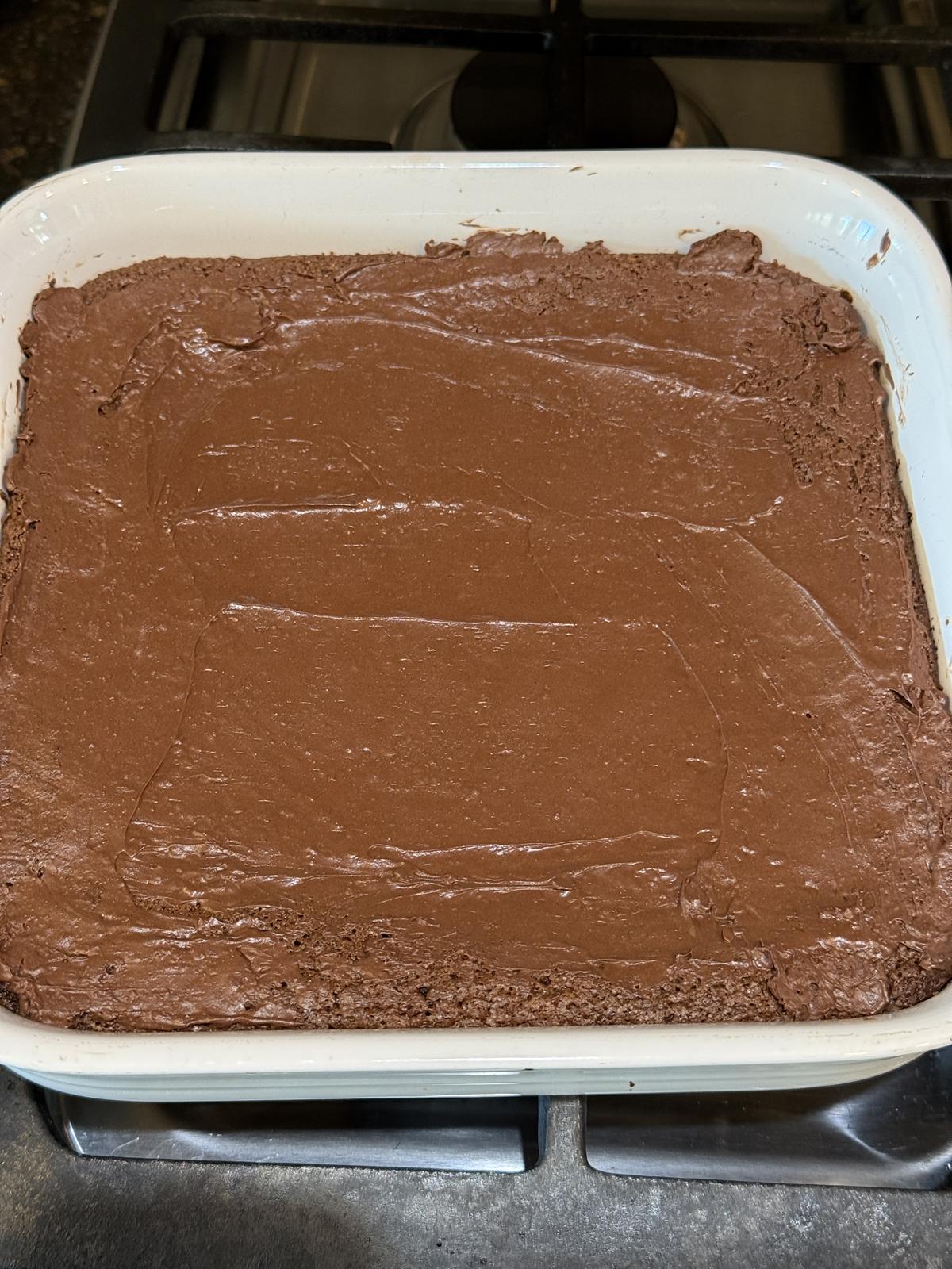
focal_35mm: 48
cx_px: 476
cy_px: 634
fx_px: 1760
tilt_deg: -57.3
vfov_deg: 39.7
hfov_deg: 30.3
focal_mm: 6.76
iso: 200
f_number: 1.78
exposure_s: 1/60
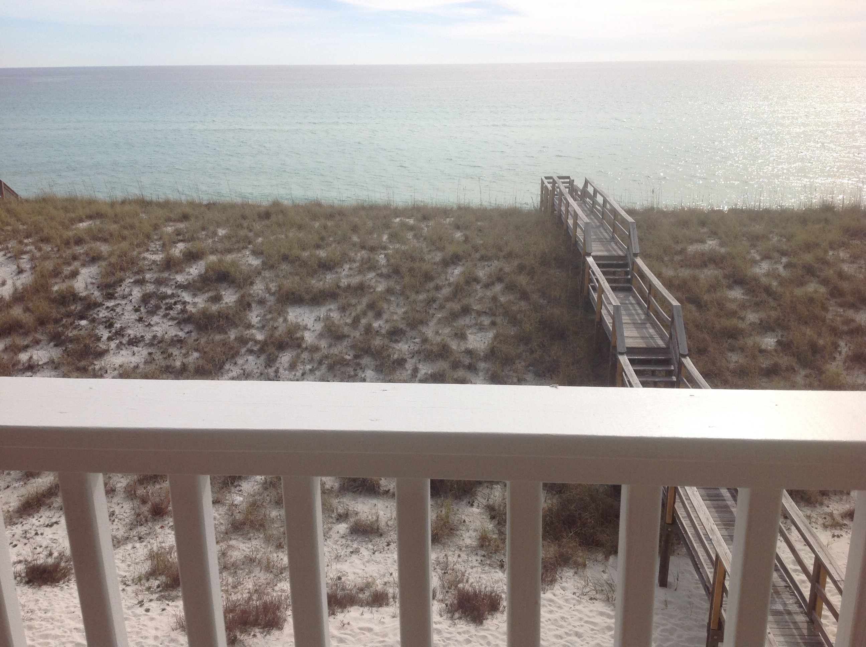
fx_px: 874
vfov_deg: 40.6
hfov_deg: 52.7
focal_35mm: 35
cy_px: 324
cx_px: 433
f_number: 2.4
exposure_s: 1/2519
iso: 50
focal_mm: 4.28
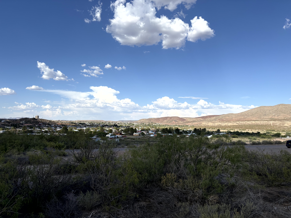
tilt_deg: +4.0
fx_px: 219
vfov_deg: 53.1
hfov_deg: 67.3
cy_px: 109
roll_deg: -0.4
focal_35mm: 26
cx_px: 146
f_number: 1.6
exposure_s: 1/4329
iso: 50
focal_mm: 5.96
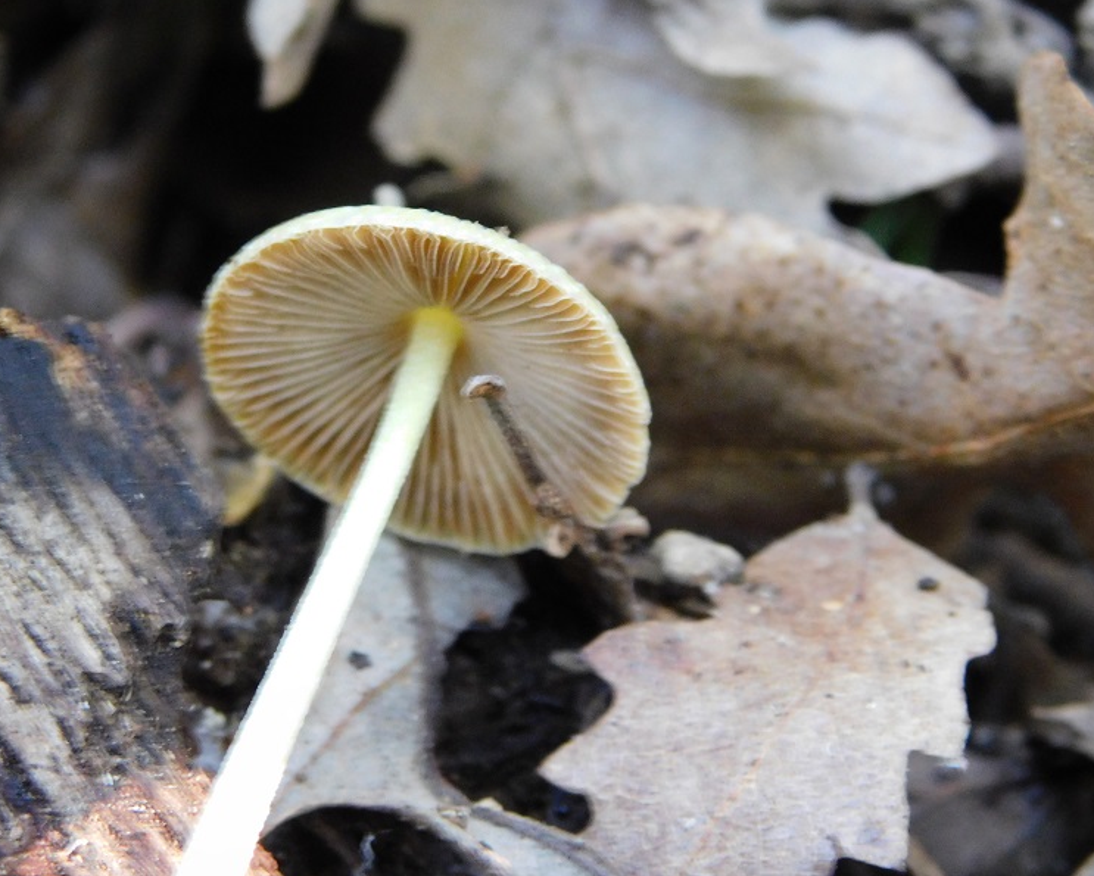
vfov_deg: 14.8
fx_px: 3369
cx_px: 583
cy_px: 436
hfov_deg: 18.4
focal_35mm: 104
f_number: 4.6
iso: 800
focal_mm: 17.6
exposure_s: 1/6
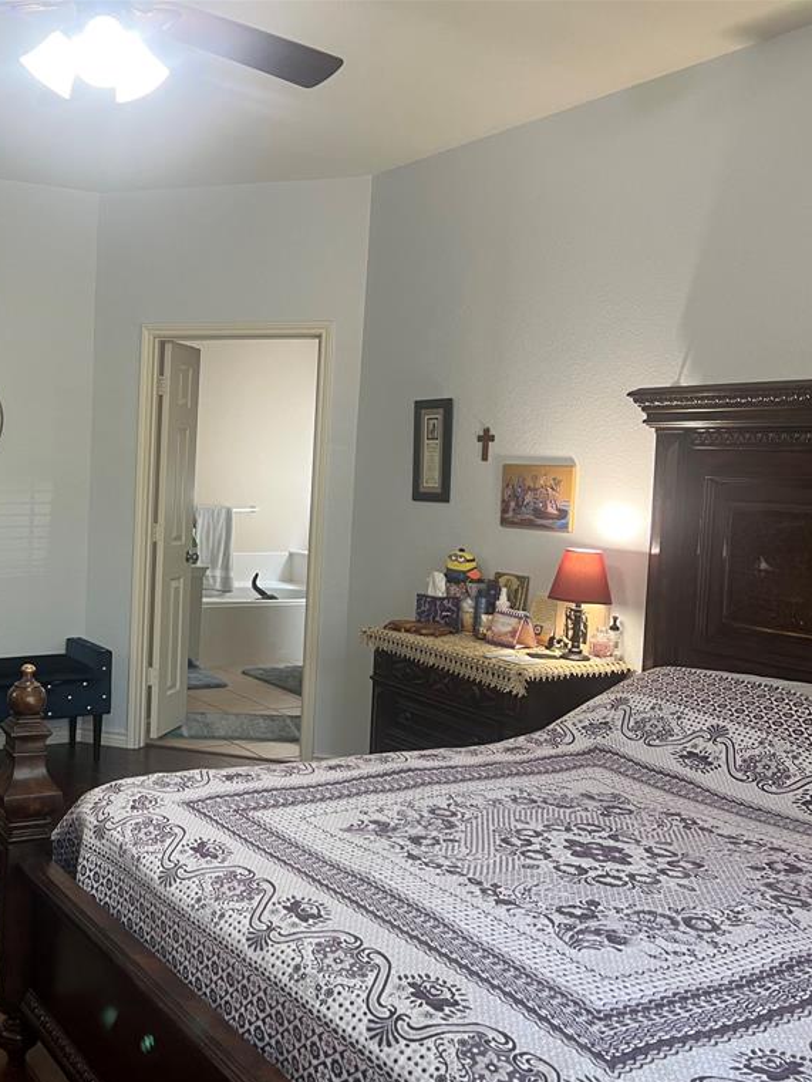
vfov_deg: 52.6
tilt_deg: -3.3
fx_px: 1094
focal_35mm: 35
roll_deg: -1.7
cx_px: 119
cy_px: 545
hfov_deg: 38.6
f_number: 1.5
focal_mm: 5.7
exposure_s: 1/60
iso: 125
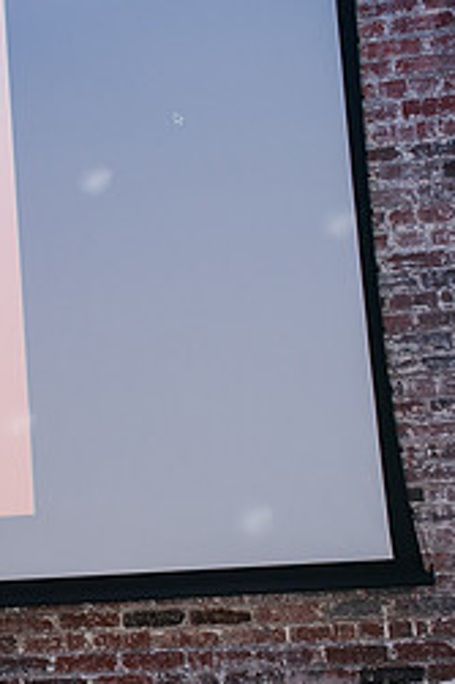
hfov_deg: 15.9
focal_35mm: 81
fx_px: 1538
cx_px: -158
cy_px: 484
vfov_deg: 24.9
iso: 1000
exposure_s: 1/200
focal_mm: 35
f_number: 2.8
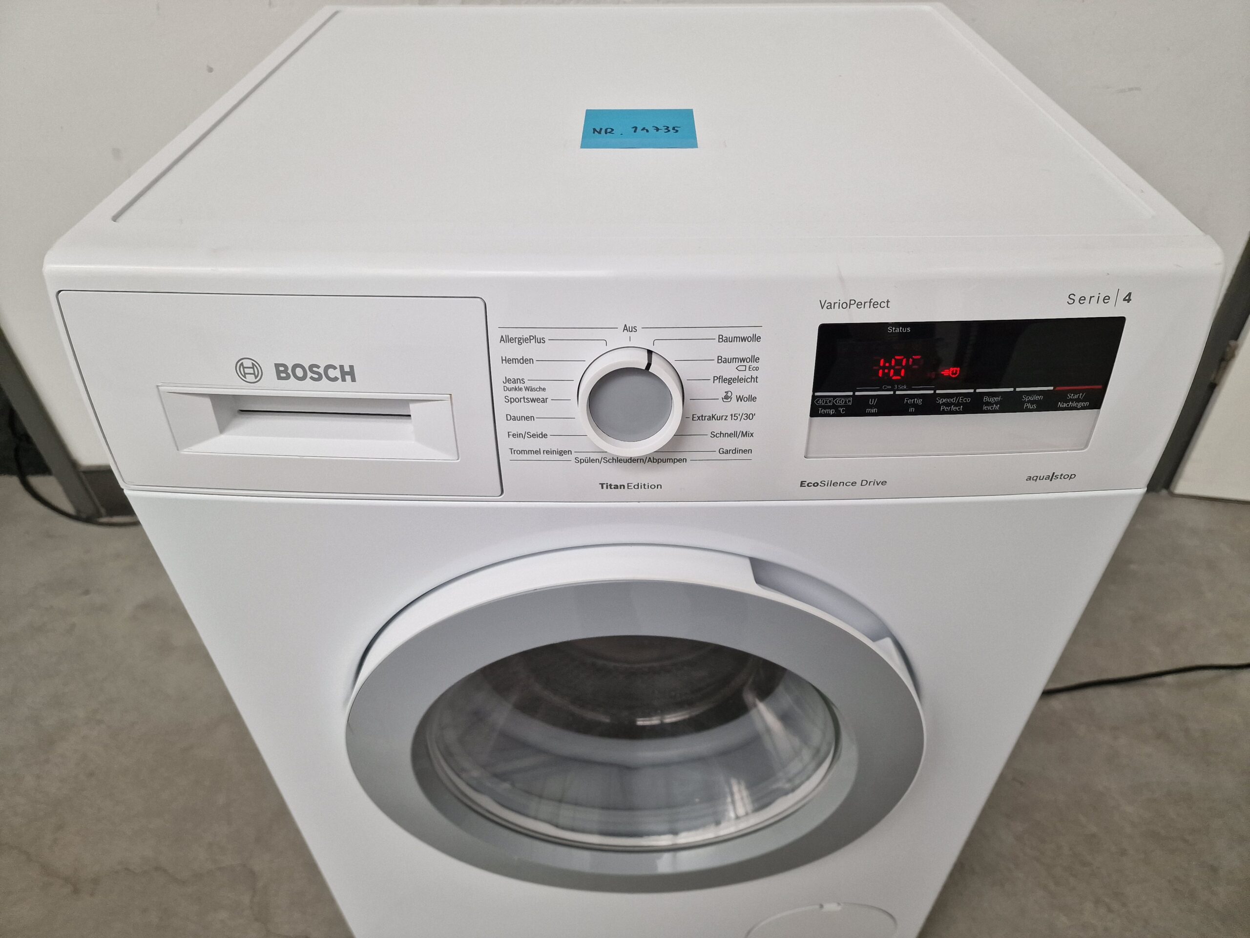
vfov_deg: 58.9
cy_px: 469
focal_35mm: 23
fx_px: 831
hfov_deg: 73.9
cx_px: 625
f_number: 1.8
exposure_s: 1/180
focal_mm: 6.4
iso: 160
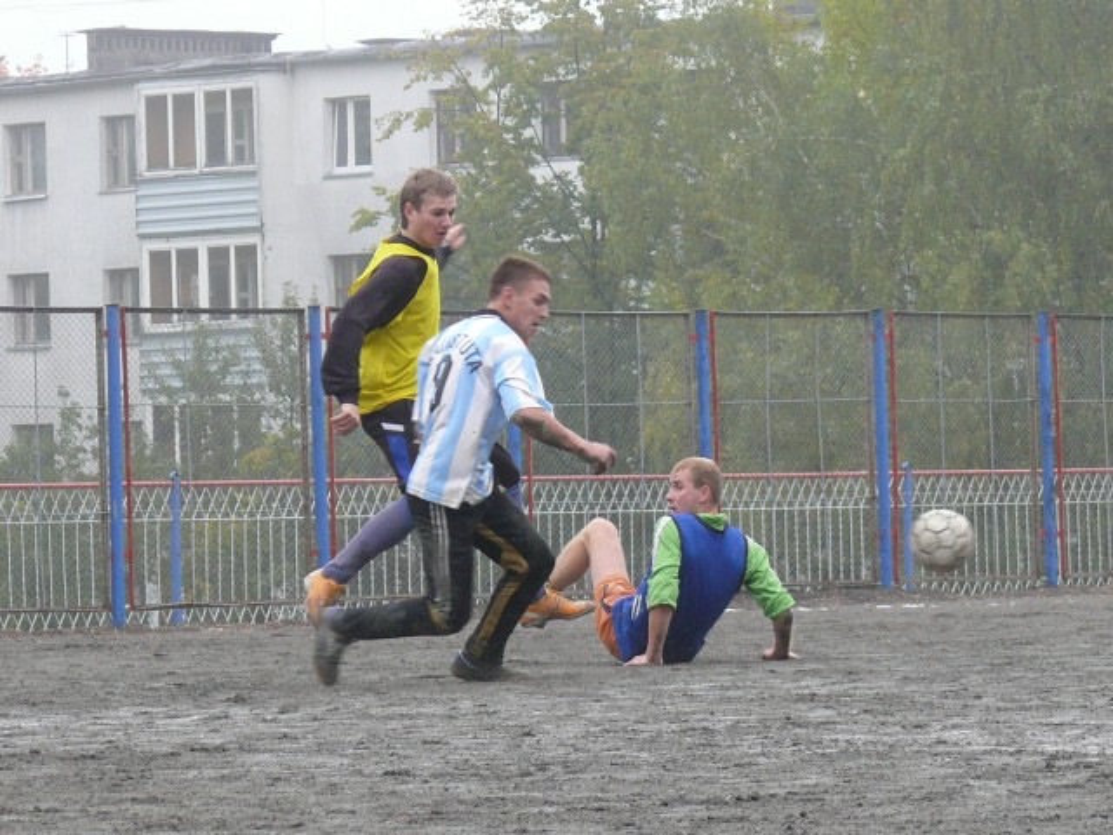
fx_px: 6945
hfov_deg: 9.2
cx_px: 556
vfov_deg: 6.9
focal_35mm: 216
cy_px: 418
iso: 200
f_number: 3.6
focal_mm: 25.6
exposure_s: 1/320
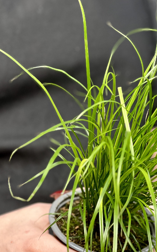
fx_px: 979
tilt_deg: +2.1
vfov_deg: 14.6
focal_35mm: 143
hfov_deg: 9.2
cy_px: 164
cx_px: 110
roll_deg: +0.4
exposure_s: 1/33
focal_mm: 9
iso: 125
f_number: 2.8
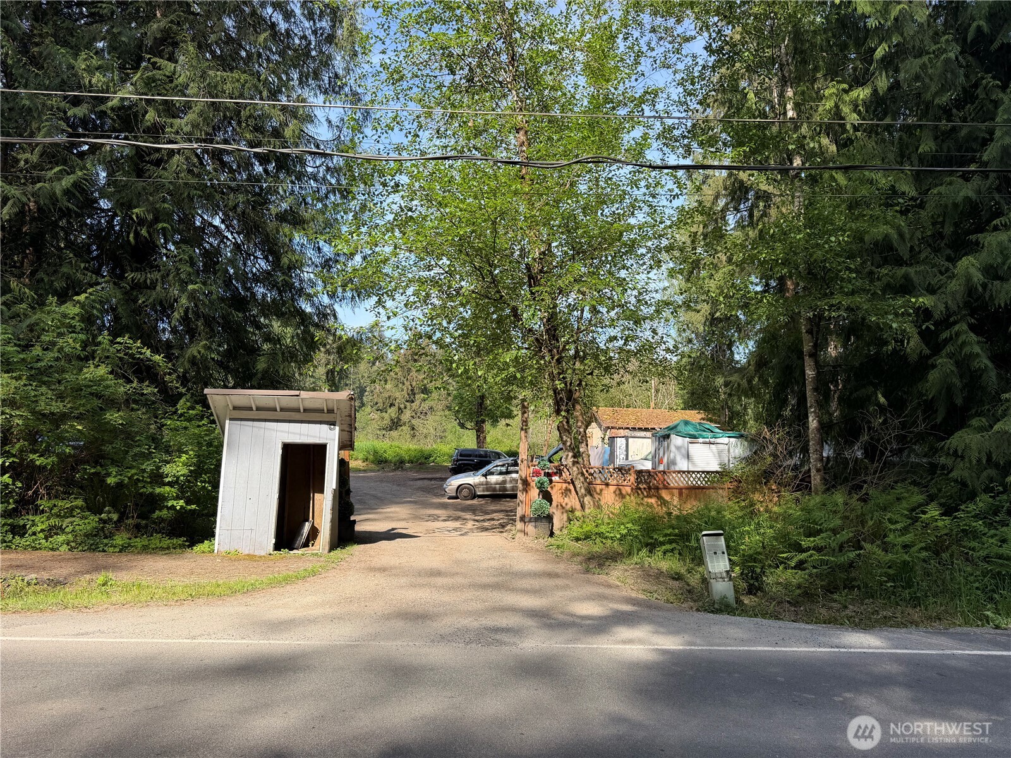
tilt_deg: +6.8
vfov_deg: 56.8
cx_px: 506
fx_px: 701
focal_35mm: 24
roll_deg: -0.8
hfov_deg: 71.6
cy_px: 379
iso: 80
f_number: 1.78
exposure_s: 1/1314
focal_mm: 6.76
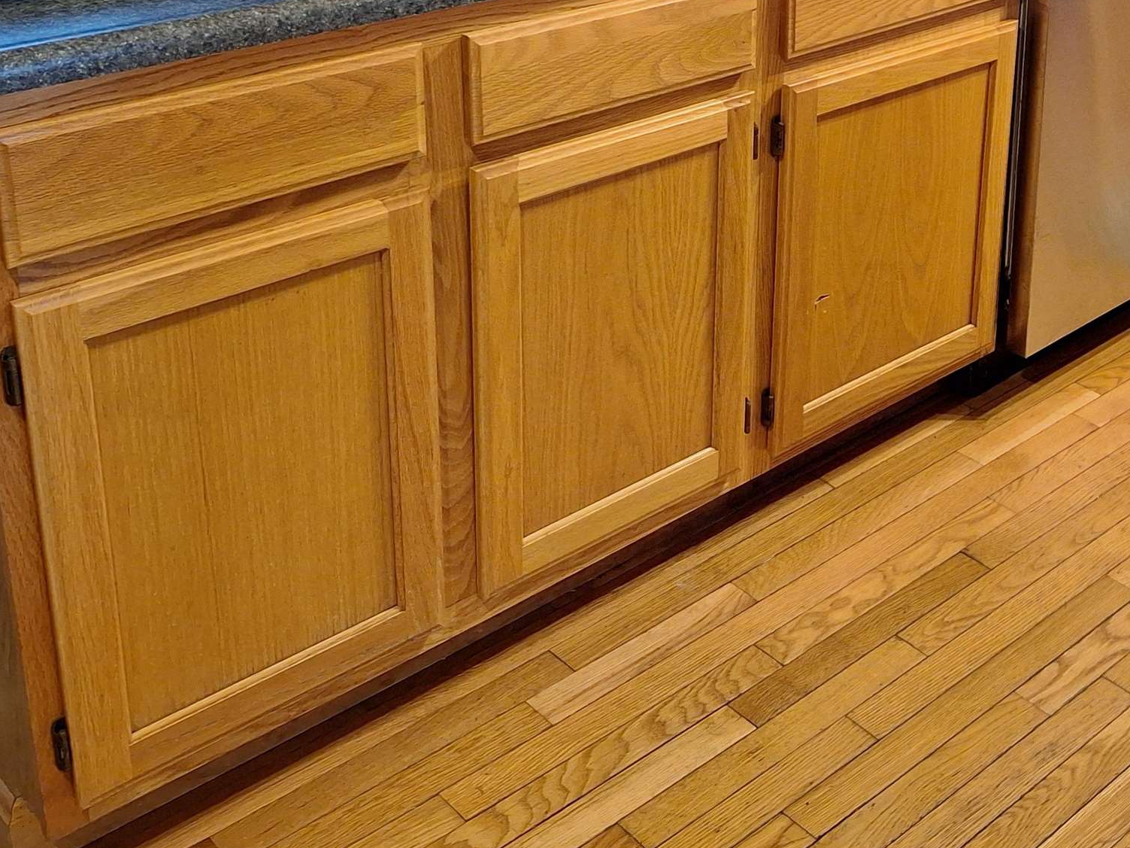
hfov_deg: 38.8
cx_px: 913
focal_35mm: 47
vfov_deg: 29.3
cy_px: 50
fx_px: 1534
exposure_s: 1/30
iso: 250
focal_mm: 5.54
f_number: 1.8
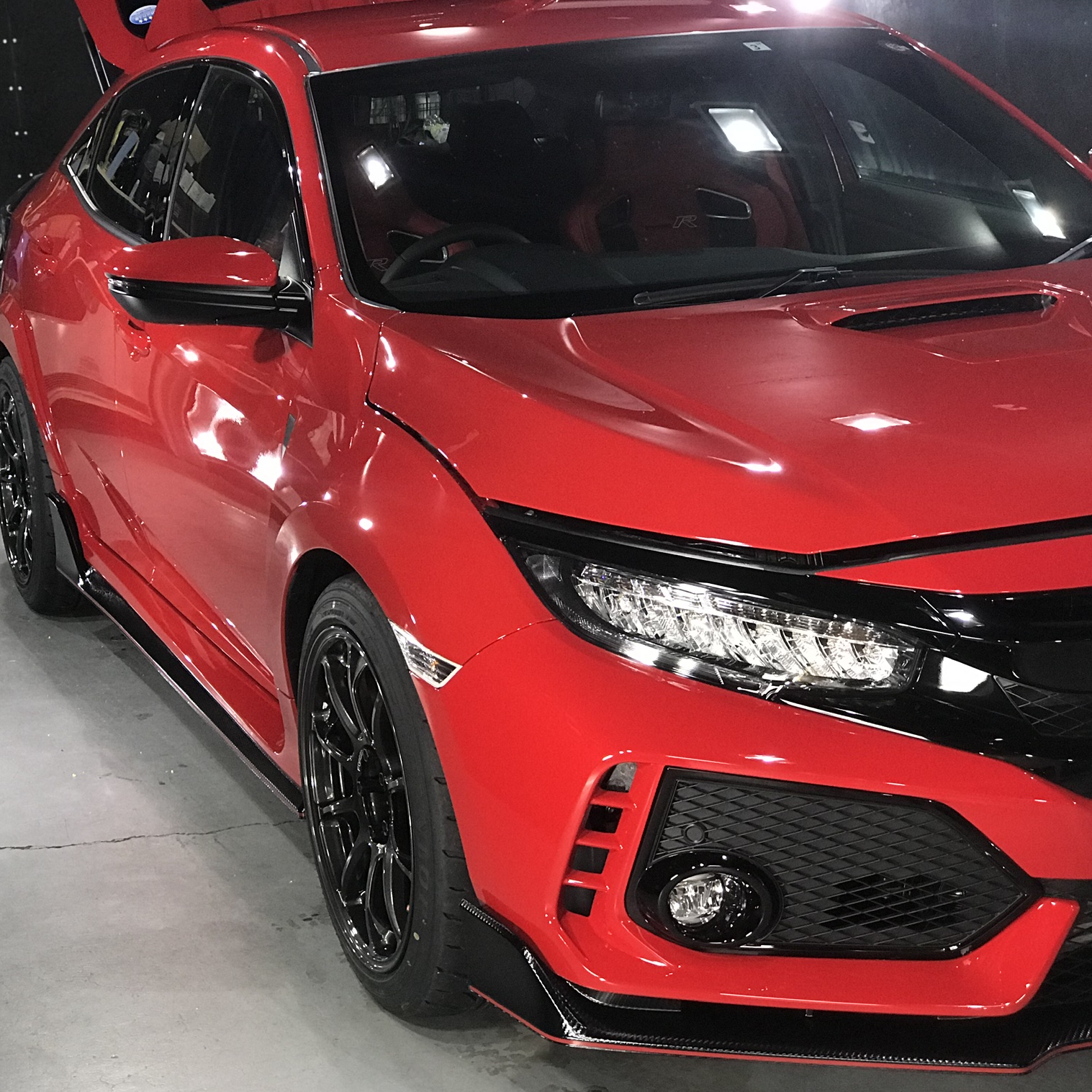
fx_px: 2427
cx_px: 420
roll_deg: +3.7
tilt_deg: -12.5
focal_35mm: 68
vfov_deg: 25.4
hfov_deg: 25.3
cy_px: 551
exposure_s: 1/60
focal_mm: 6.6
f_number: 2.8
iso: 160
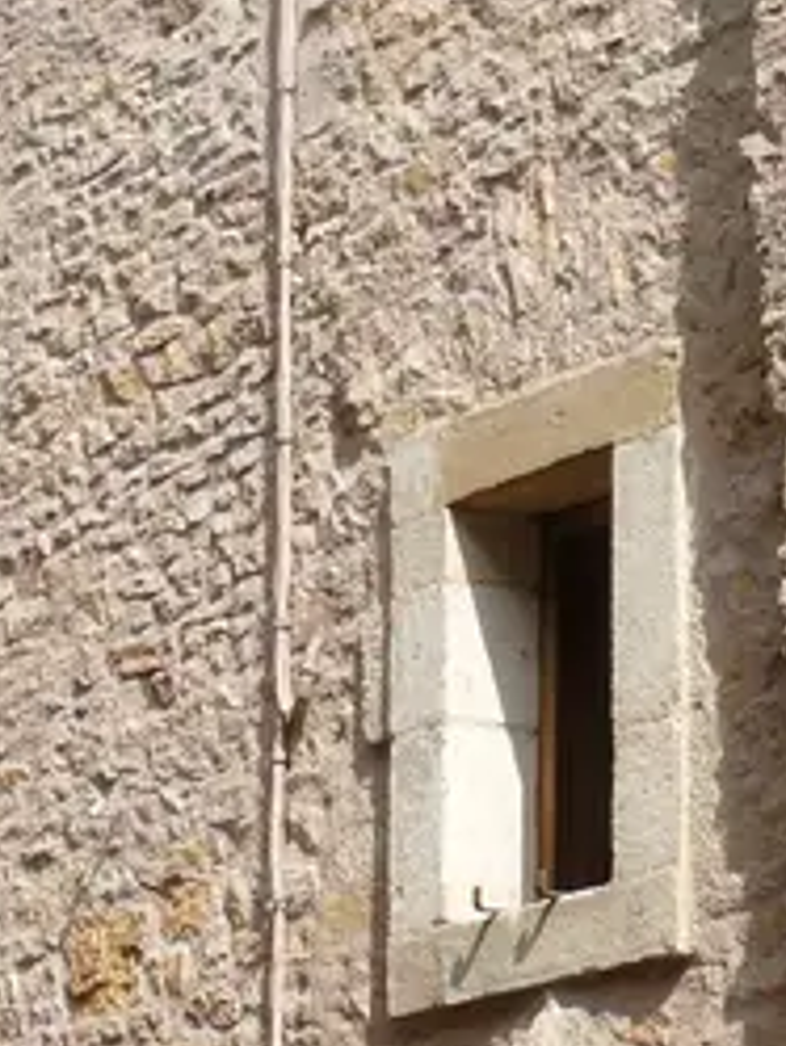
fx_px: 5445
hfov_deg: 8.2
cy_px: 491
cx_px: 996
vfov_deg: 11.0
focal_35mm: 180
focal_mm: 7.4
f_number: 6.3
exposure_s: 1/500
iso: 100
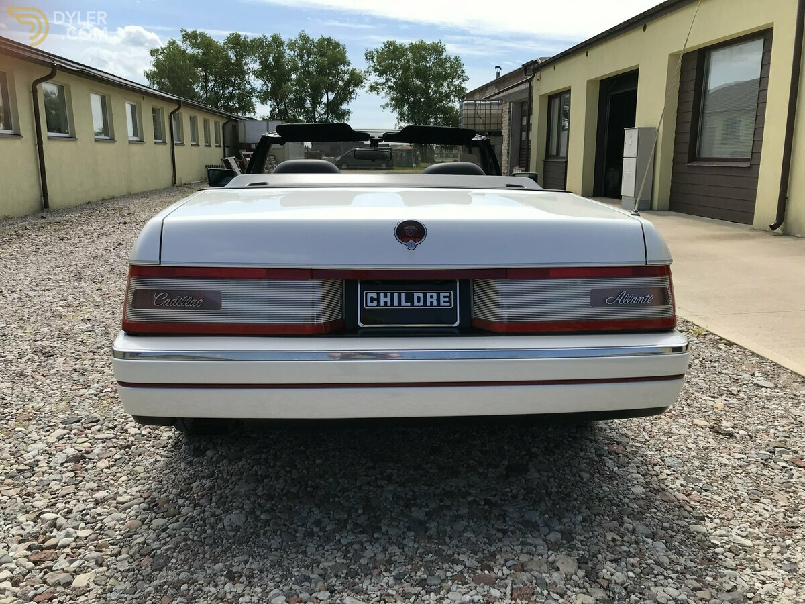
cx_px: 402
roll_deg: +0.3
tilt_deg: -12.0
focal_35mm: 28
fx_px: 651
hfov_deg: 63.4
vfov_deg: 49.7
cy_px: 302
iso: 20
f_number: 1.8
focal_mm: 3.99
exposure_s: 1/2591
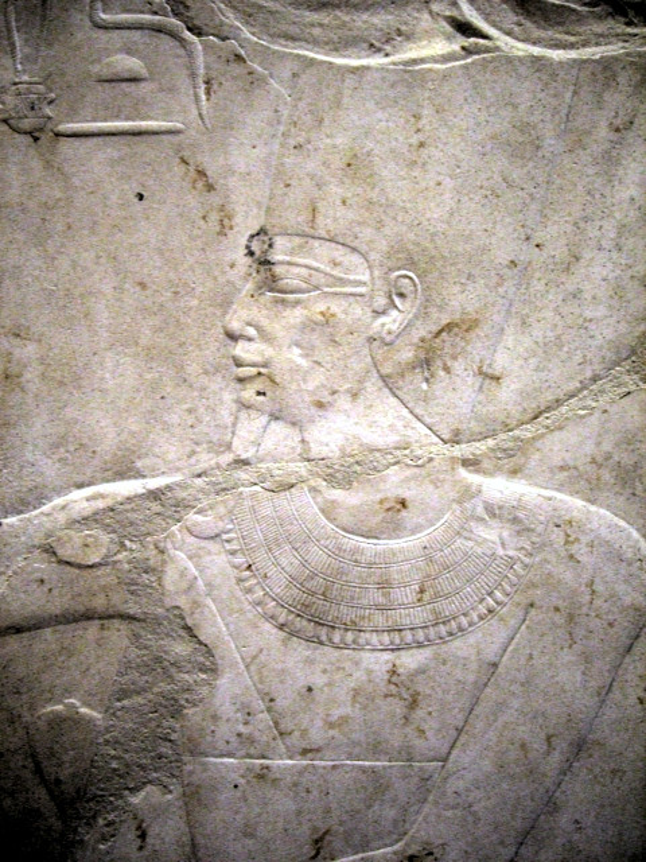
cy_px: 431
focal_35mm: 38
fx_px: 946
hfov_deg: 37.7
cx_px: 323
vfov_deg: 49.0
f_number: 2.7
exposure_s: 1/60
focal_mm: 6.2
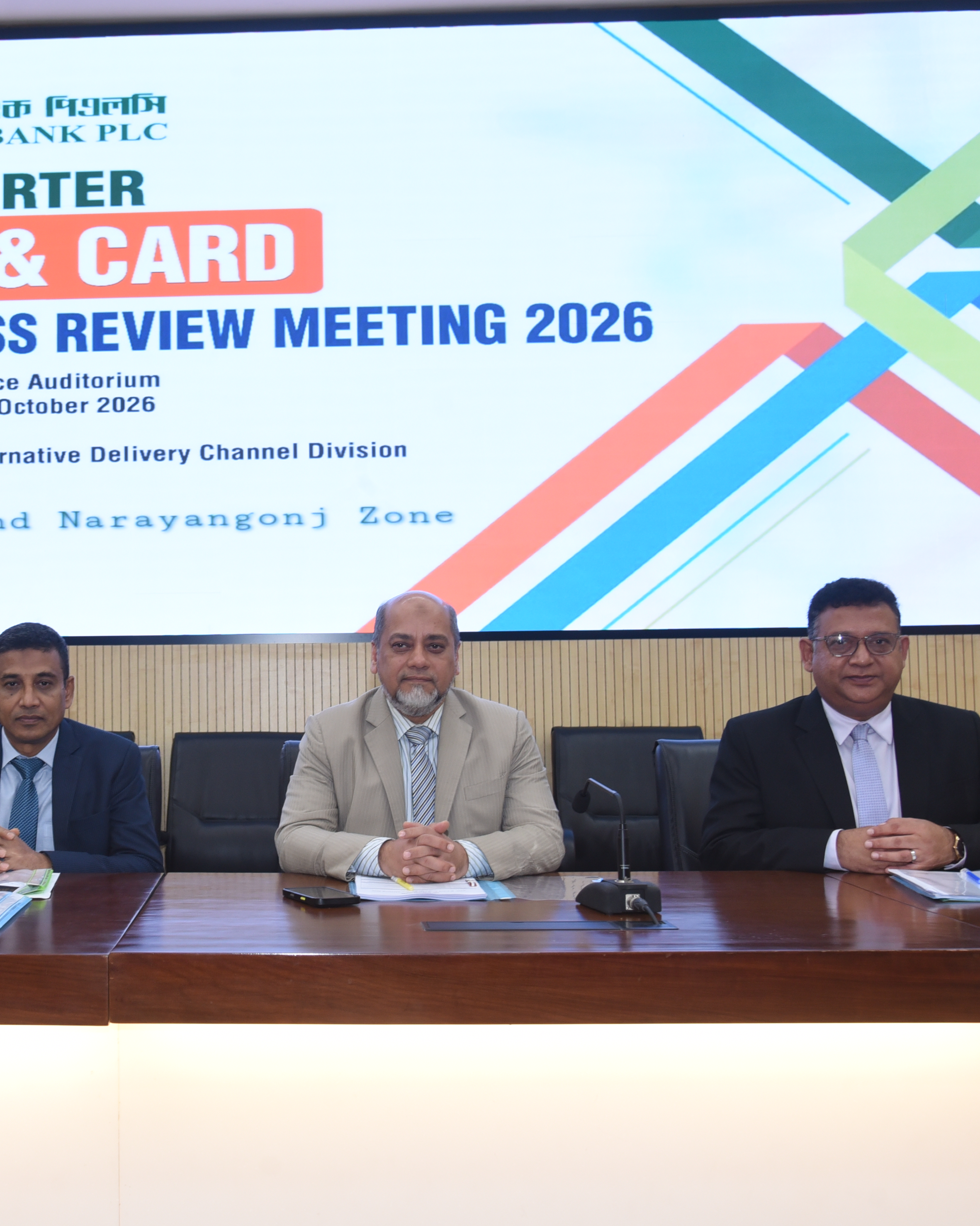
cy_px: 623
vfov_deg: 42.9
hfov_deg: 34.1
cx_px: 233
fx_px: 1559
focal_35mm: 43
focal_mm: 30
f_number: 5
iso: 1000
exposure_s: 1/100
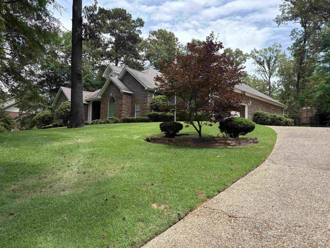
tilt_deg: +5.6
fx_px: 248
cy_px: 124
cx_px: 165
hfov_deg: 67.3
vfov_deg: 53.1
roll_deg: -0.9
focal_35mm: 26
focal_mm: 5.96
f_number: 1.6
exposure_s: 1/1751
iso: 64
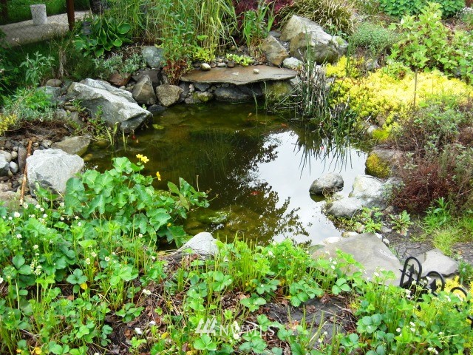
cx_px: 236
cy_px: 178
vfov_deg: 37.7
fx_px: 519
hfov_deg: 49.0
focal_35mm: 38
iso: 80
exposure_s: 1/80
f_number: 2.8
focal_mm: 7.9
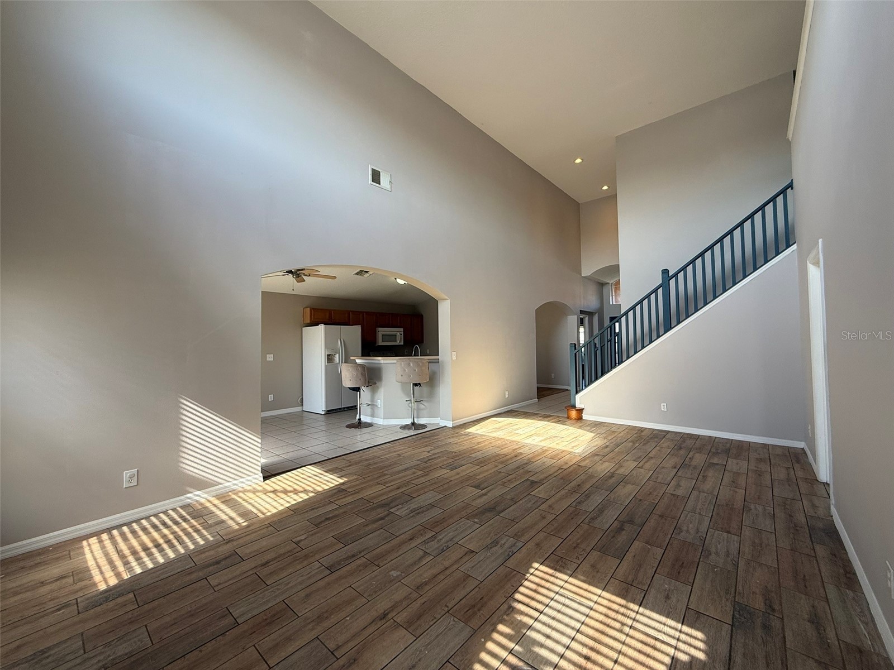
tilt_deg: +1.9
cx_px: 447
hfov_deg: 102.1
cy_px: 335
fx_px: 362
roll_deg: +0.4
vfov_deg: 85.7
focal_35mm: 14
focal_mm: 2.22
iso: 64
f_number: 2.2
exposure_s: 1/103
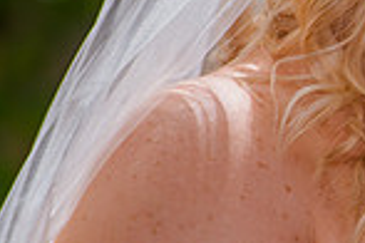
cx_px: 785
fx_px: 10523
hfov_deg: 2.0
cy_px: 95
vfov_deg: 1.3
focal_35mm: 1038
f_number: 4
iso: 200
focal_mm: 200
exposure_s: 1/640
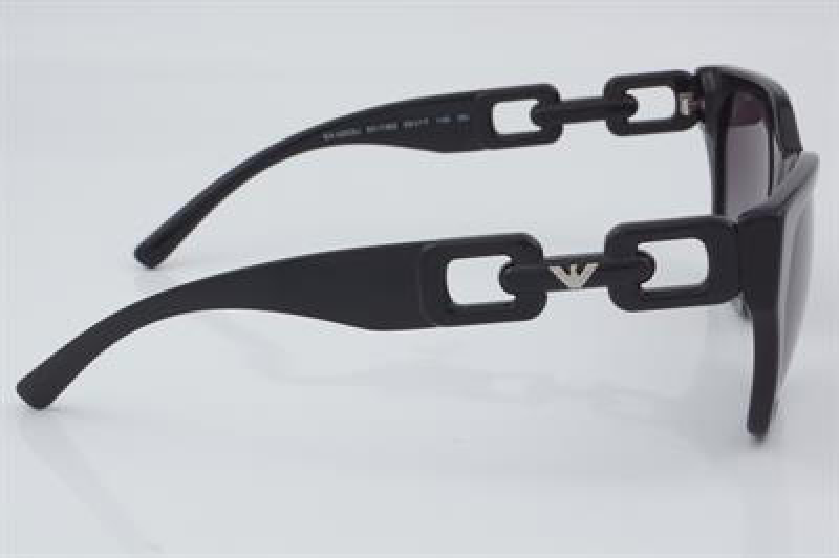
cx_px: 420
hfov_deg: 27.0
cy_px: 279
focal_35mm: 75
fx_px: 1746
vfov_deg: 18.2
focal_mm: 50
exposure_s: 1/4
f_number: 32
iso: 100
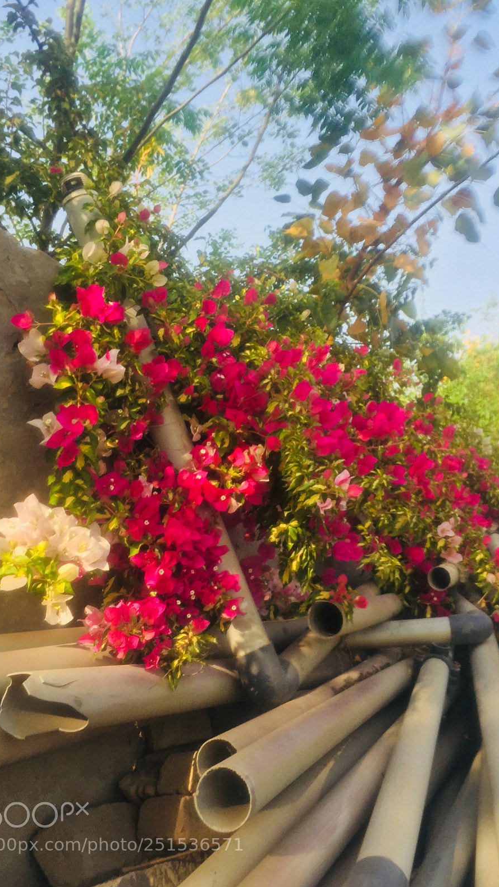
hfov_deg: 36.6
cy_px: 440
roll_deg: -2.9
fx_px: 753
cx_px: 286
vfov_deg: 61.0
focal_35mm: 32
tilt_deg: +9.6
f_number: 2.2
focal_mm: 4.15
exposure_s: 1/648
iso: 32
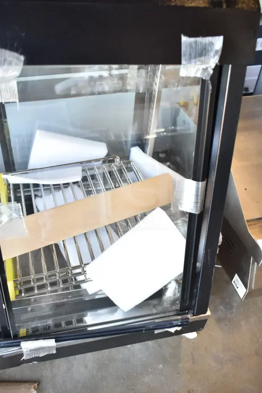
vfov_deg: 57.2
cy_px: 196
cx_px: 131
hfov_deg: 40.0
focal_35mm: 33
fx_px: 360
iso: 400
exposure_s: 1/30
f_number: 3.8
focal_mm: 22
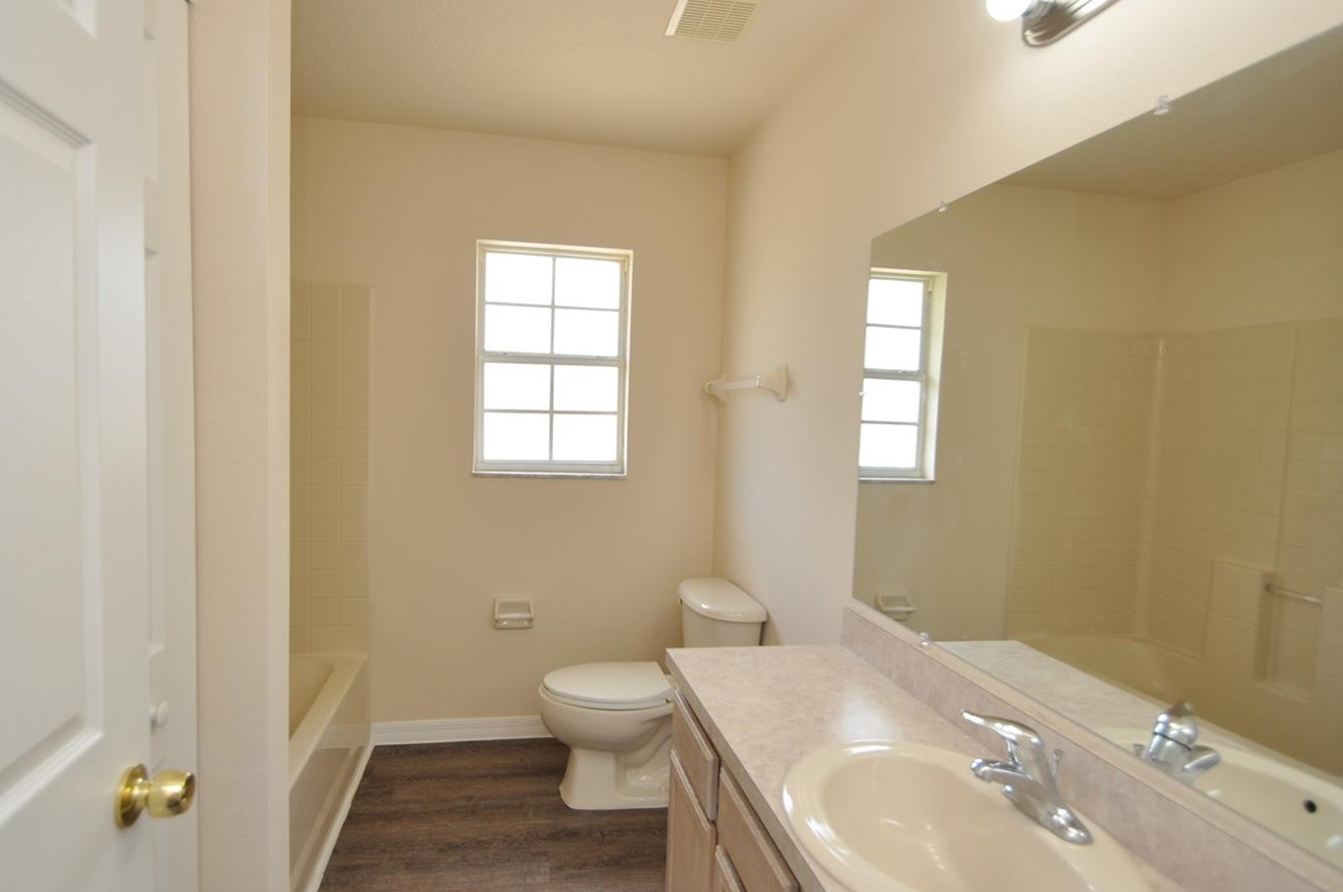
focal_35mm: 18
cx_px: 628
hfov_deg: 90.0
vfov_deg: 67.1
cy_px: 479
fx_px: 671
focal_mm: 10
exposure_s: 1/125
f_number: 5.6
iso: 250
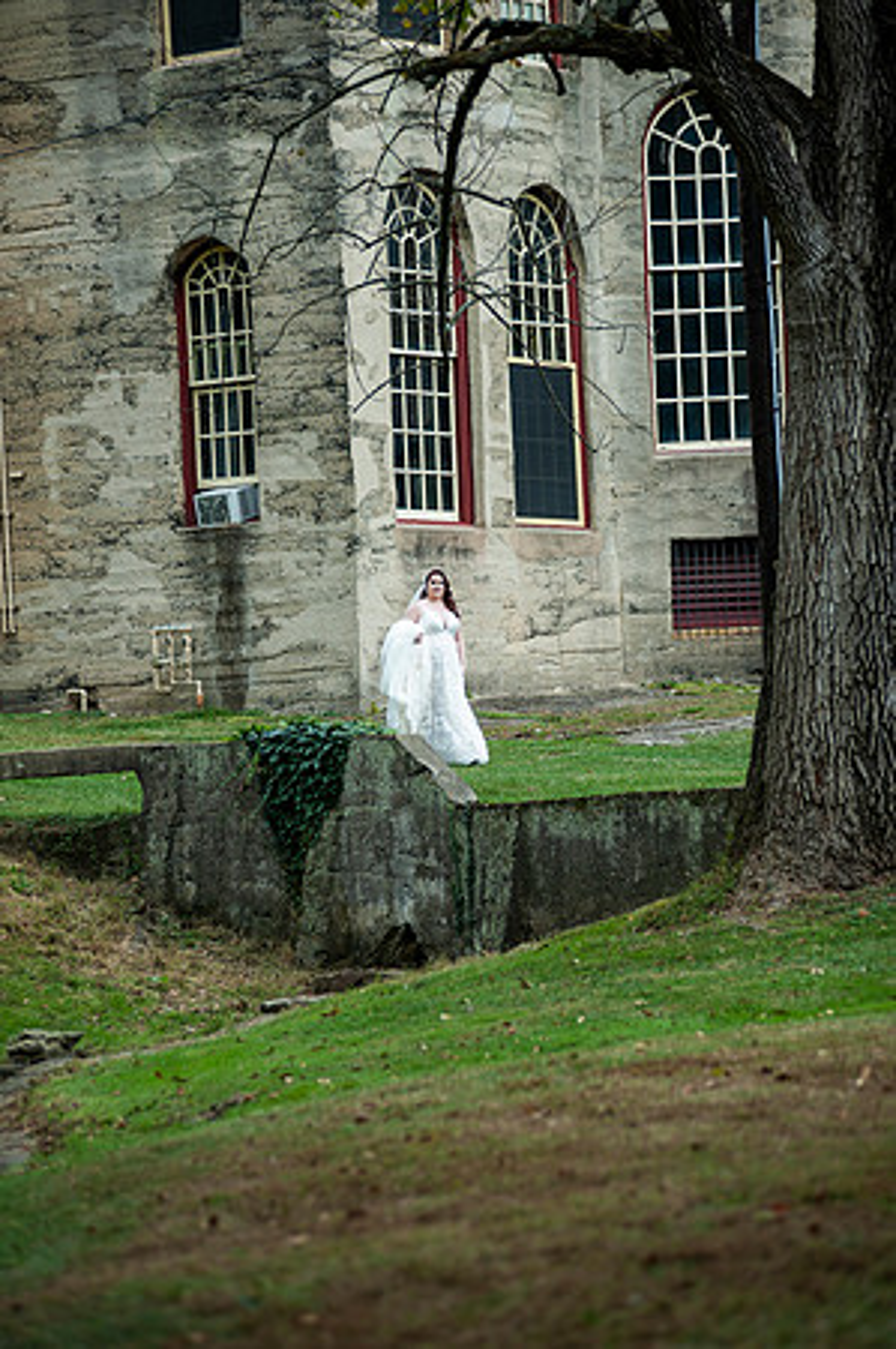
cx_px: 448
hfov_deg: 9.4
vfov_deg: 14.2
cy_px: 674
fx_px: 5425
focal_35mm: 145
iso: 200
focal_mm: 145
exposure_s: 1/1250
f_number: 2.8
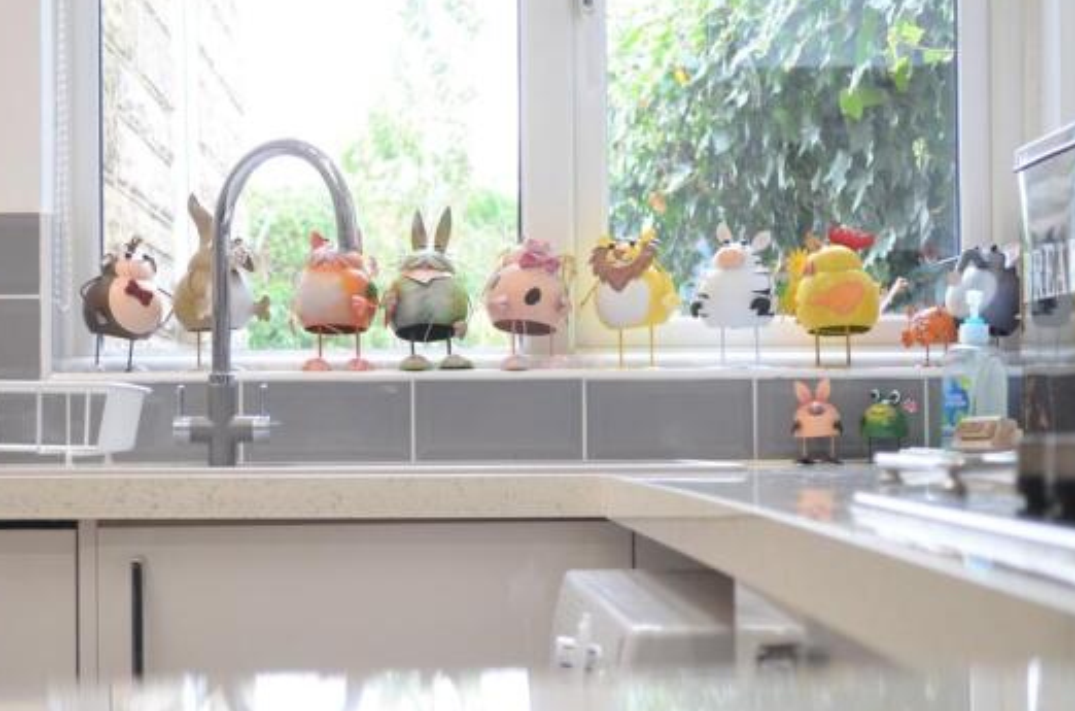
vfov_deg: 16.4
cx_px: 451
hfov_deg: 24.5
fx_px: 2472
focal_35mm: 83
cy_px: 390
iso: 800
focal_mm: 44
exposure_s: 1/100
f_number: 5.3
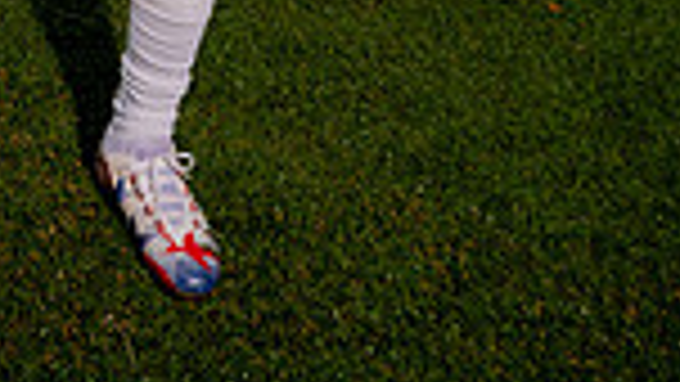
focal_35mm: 103
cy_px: -544
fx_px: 1858
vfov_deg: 10.2
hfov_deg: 20.4
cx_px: 108
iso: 1000
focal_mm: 33
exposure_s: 1/1600
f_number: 6.3
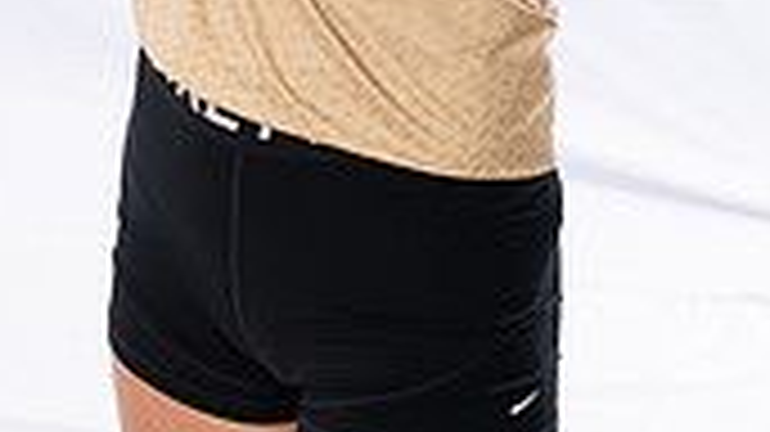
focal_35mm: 143
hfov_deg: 15.0
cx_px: 270
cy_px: -536
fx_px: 2918
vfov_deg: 7.9
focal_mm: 52
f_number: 6.3
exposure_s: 1/250
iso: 160
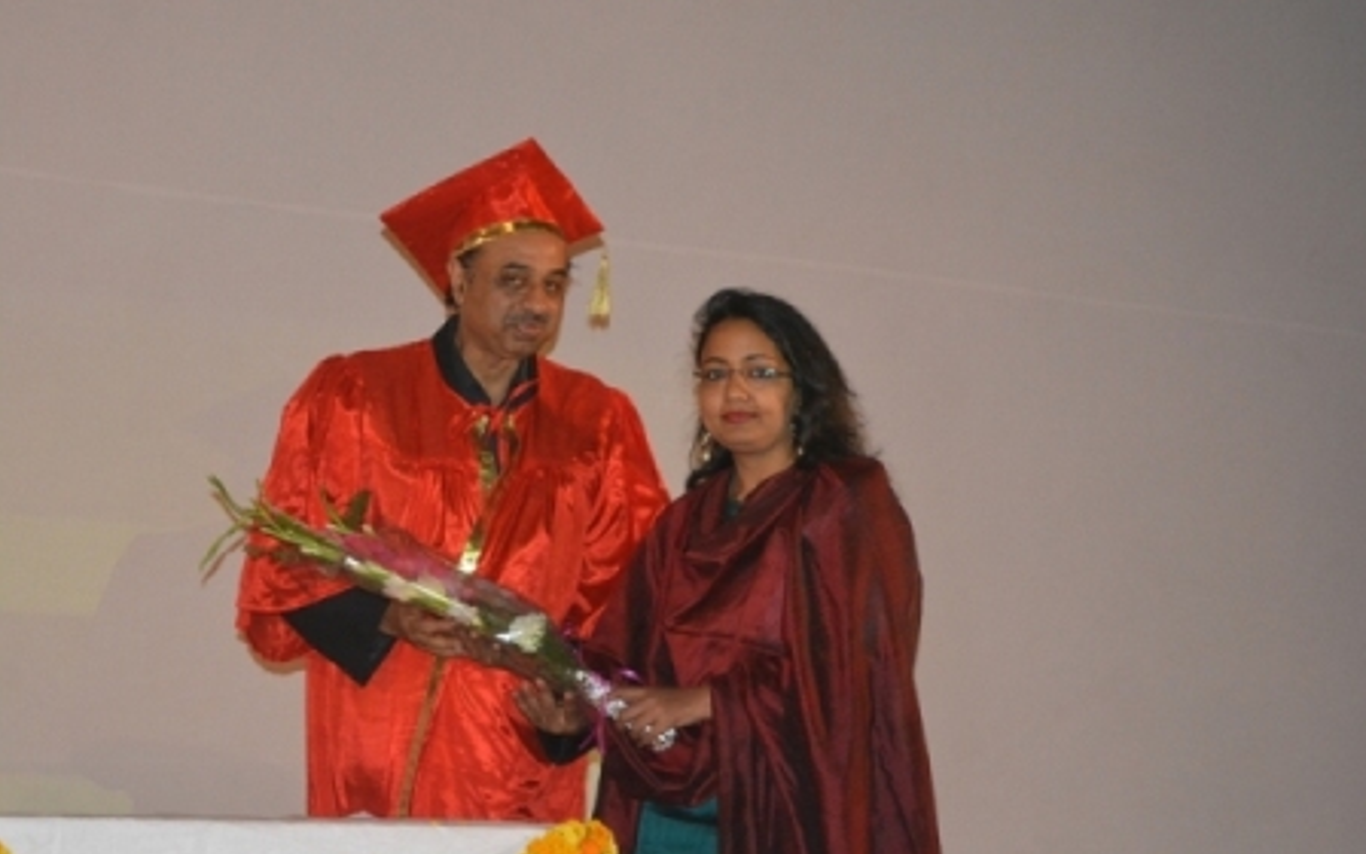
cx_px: 683
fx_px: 3146
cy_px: 406
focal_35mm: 85
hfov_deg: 24.5
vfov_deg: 15.5
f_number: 5.6
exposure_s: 1/60
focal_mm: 55
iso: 3200
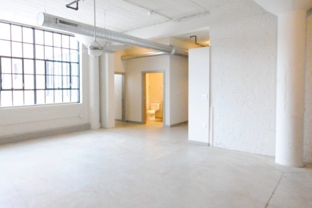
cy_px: 97
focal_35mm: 22
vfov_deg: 57.3
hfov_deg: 77.0
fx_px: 191
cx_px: 115
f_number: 5
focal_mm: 10
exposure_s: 1/40
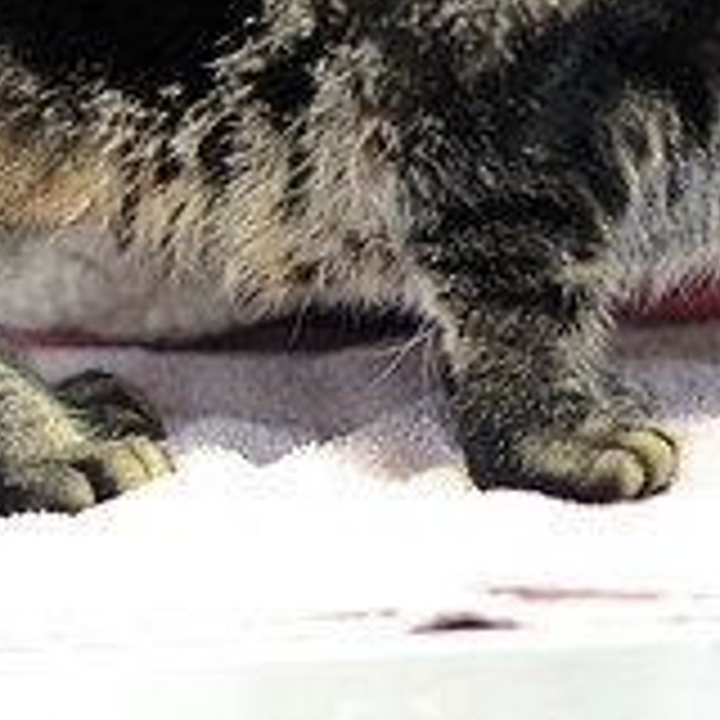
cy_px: -112
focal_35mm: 230
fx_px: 5412
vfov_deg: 7.6
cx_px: 342
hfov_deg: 7.6
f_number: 2
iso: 1600
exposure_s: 1/50
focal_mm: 50
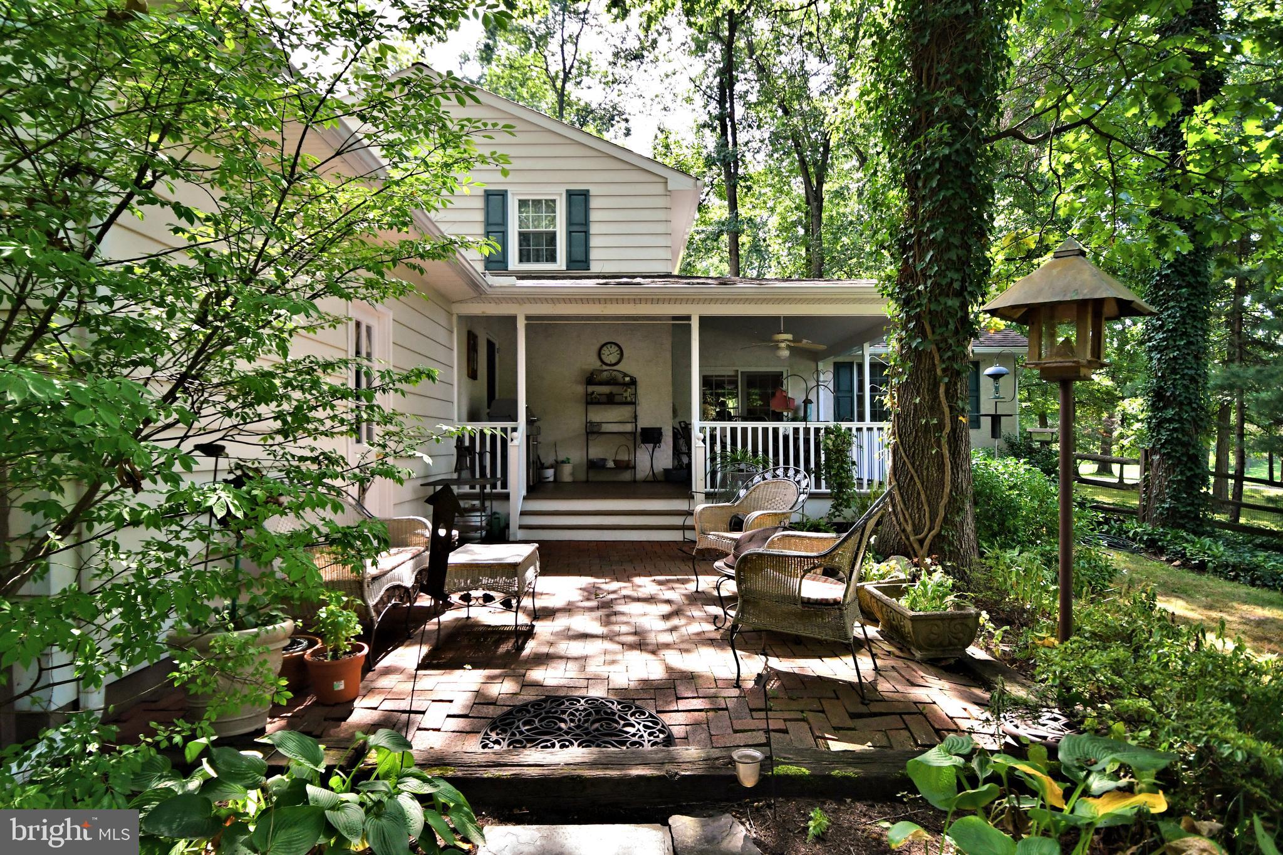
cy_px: 428
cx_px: 642
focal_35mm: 21
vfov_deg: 59.5
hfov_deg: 81.2
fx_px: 748
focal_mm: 14
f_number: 4.5
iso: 1000
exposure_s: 1/1000
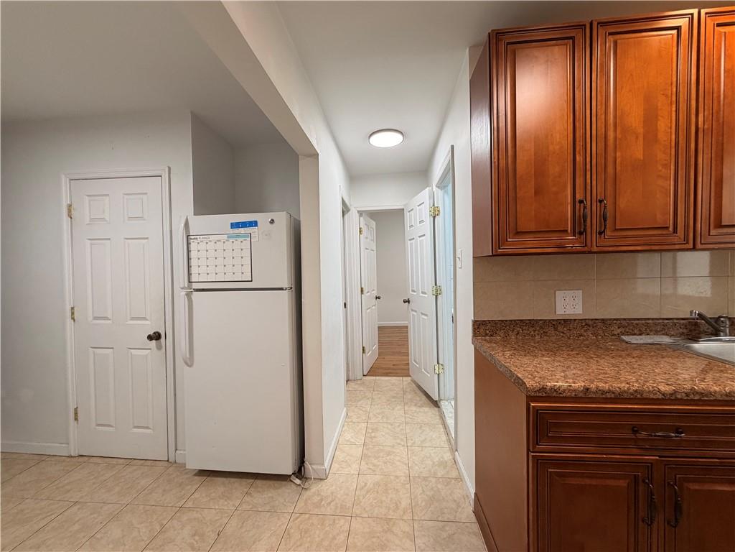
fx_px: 297
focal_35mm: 14
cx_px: 368
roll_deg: +1.8
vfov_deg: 85.7
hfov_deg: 102.1
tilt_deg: -2.1
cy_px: 276
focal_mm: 2.22
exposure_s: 1/120
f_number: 2.2
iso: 250
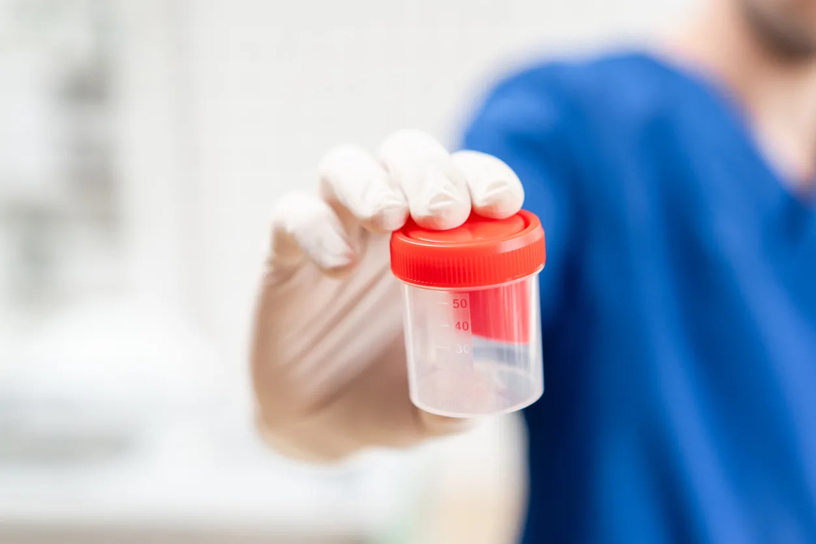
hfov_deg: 36.2
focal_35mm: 55
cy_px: 272
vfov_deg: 24.6
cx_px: 408
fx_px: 1247
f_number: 2.5
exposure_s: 1/100
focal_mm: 55
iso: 500
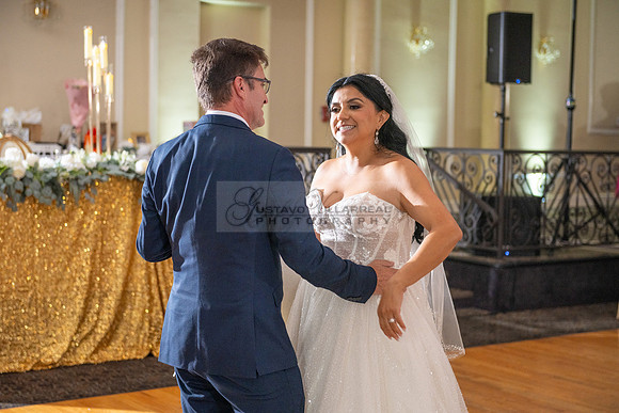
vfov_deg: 19.5
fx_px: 1204
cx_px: 310
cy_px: 206
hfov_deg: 28.8
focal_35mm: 70
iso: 800
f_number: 4
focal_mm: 70
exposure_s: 1/160
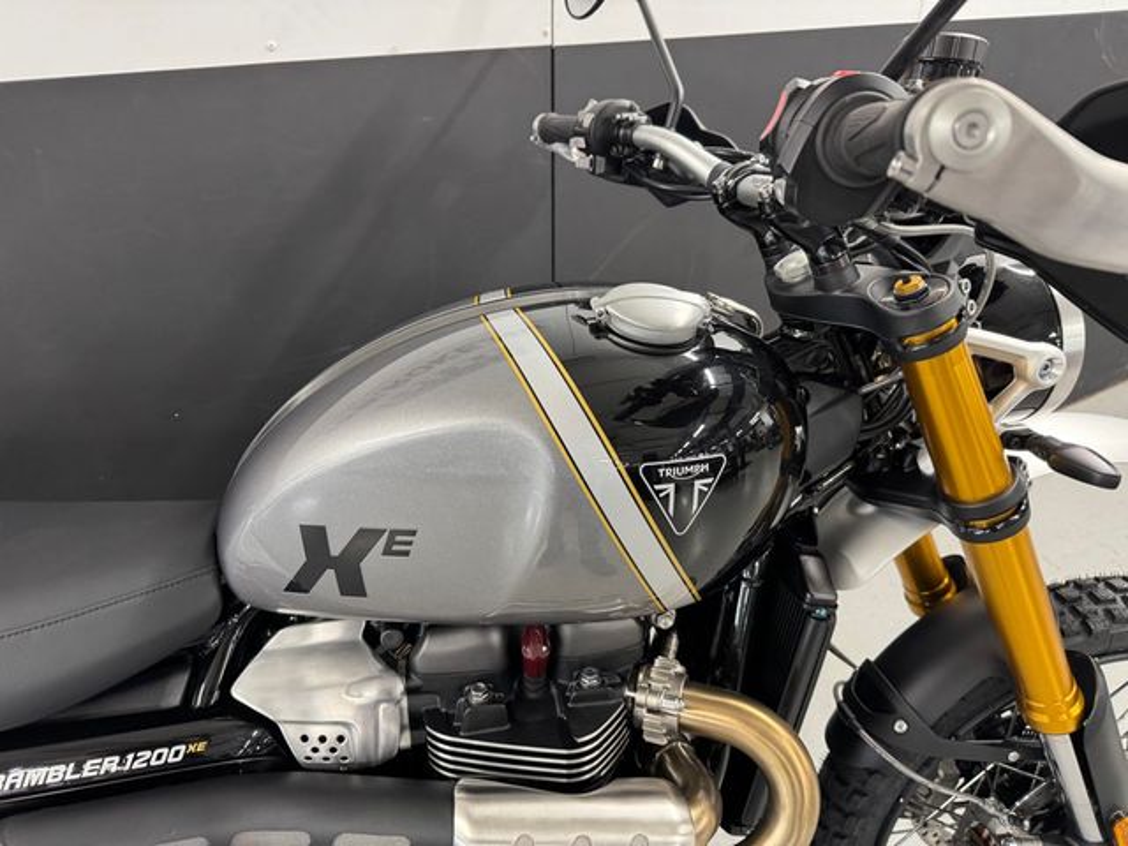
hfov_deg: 71.6
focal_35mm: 24
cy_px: 423
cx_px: 564
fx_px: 782
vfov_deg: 56.8
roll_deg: +0.2
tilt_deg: -29.9
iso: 320
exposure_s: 1/50
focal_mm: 6.76
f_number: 1.78
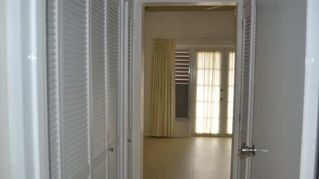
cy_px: 95
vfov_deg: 33.7
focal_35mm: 35
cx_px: 160
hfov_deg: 56.6
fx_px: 296
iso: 800
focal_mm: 22
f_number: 3.8
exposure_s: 1/60
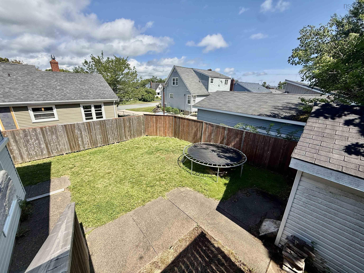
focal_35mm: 14
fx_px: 147
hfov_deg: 102.1
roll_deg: -1.8
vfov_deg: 85.7
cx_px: 182
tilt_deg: -19.2
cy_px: 136
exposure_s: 1/1285
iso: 50
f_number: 2.2
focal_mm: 2.22
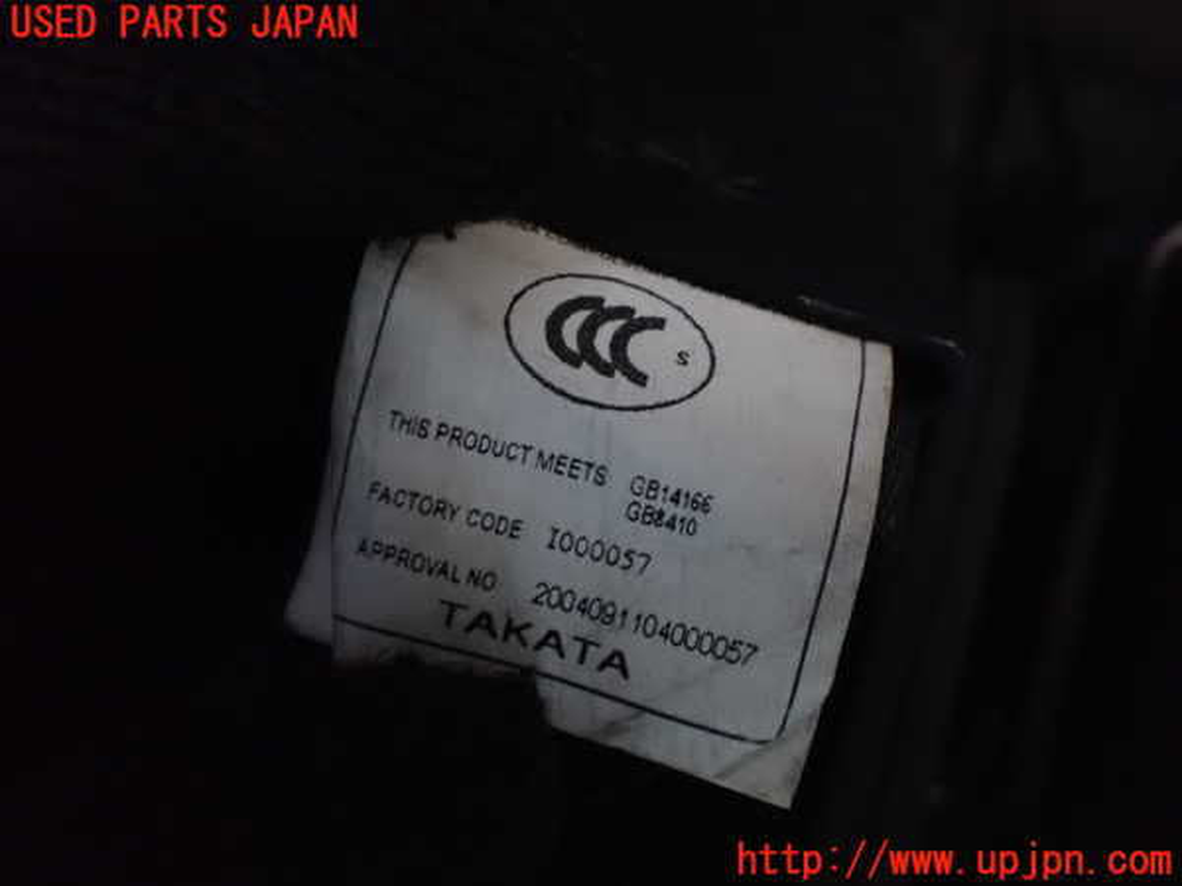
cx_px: 591
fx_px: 1024
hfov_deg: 60.0
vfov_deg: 46.8
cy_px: 443
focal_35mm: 30
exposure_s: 1/25
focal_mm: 5.4
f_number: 2.3
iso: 1600
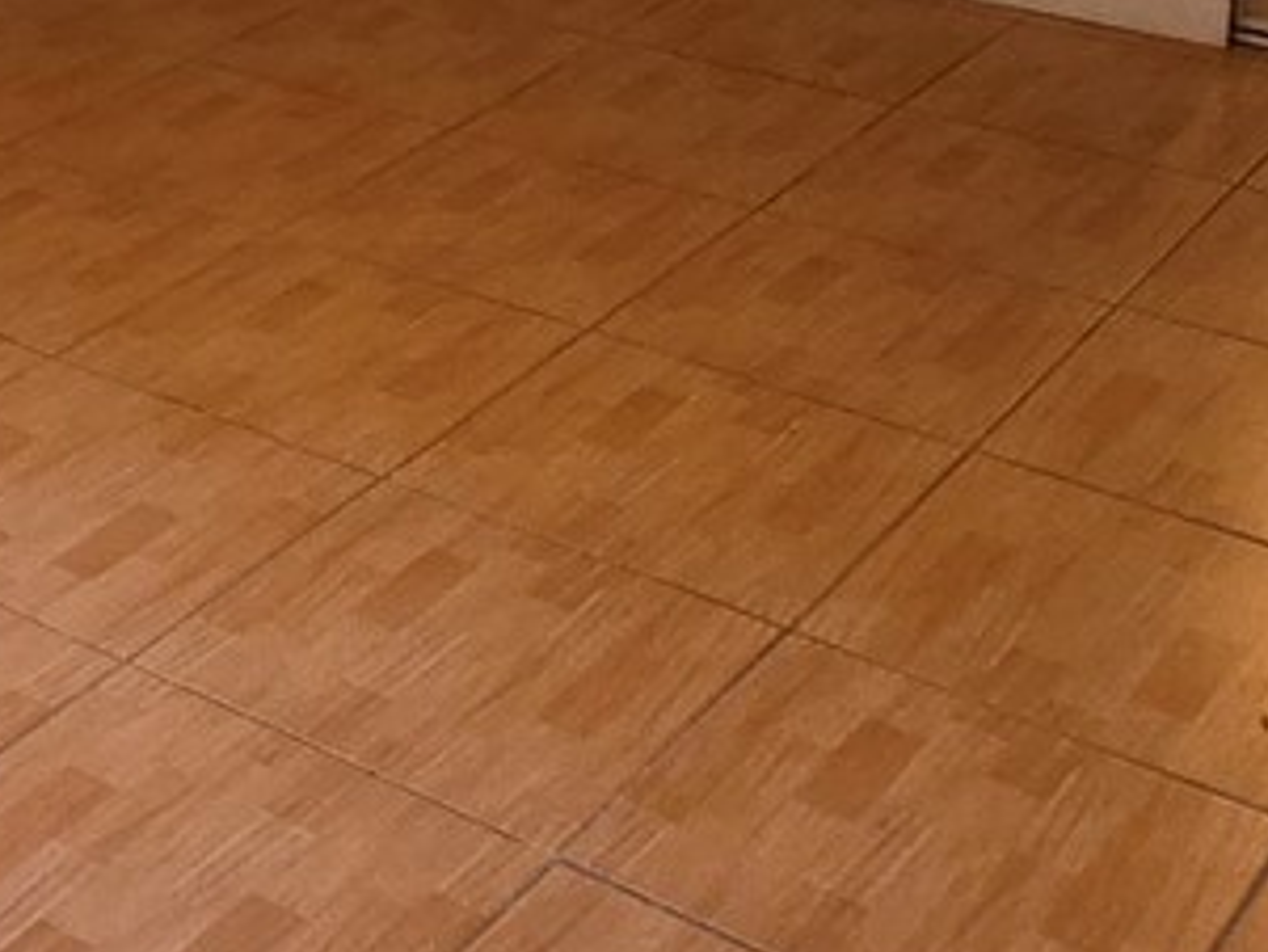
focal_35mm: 69
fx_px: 2529
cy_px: -379
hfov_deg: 25.6
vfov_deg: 19.2
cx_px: -198
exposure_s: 1/60
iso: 250
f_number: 2.2
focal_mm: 2.2
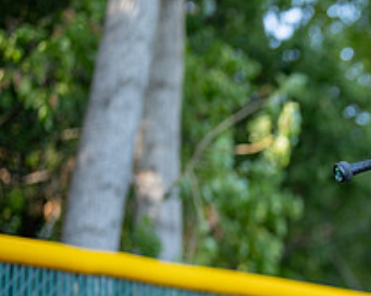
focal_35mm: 154
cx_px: 525
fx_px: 1690
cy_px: 299
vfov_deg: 9.9
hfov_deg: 12.0
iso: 125
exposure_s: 1/1250
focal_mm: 50
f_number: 1.2
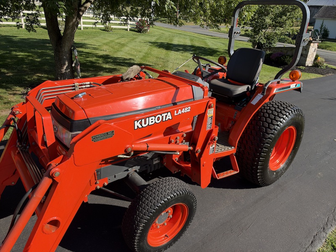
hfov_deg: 71.6
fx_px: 233
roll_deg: -3.7
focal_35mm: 24
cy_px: 126
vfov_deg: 56.8
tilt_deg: -24.5
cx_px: 168
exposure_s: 1/1980
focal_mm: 6.93
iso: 64
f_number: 1.8
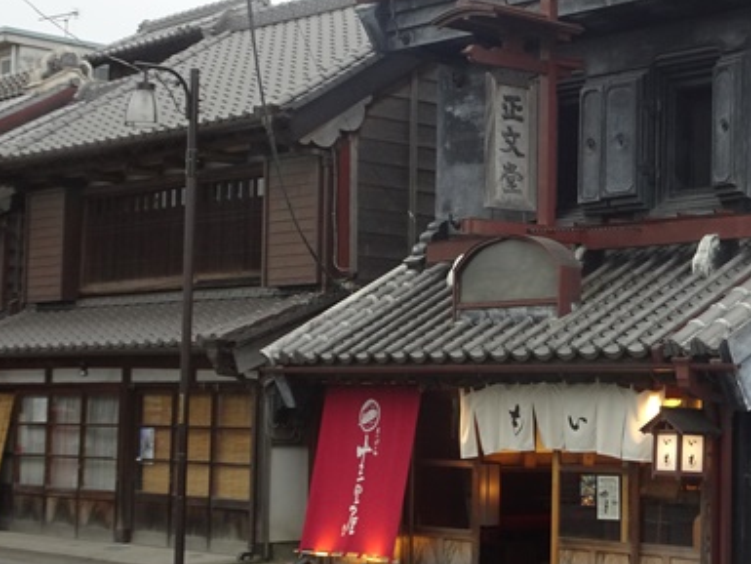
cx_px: 599
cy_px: 222
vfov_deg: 18.4
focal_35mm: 80
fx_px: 1736
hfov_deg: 24.0
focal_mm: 7.58
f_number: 4.5
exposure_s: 1/50
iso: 125
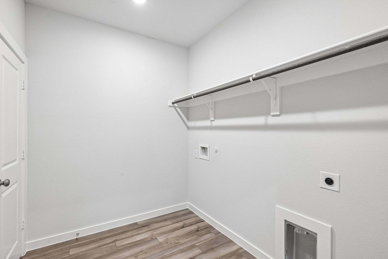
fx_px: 172
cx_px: 194
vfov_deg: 73.7
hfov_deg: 96.7
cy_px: 130
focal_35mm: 16
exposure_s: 1/13
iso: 400
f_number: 8
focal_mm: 16
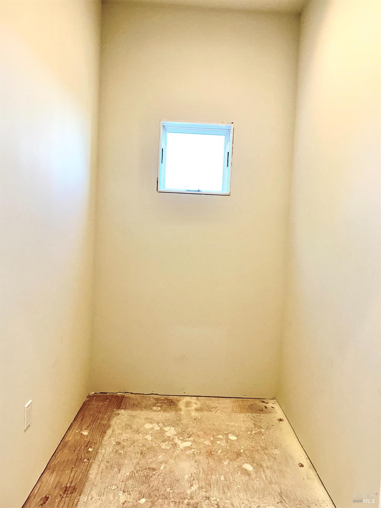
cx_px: 190
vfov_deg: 67.3
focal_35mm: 26
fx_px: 382
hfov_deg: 53.1
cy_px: 254
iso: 32
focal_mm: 5.7
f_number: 1.5
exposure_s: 1/120
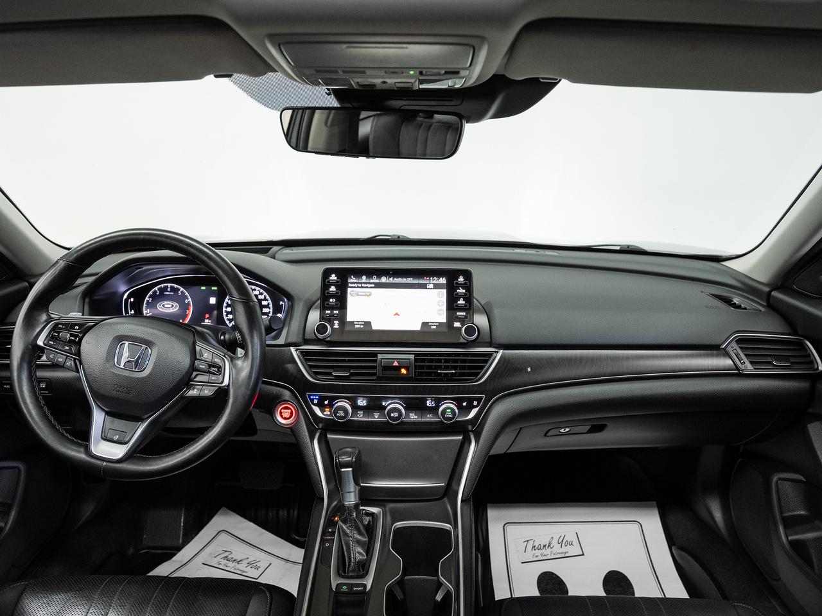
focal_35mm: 27
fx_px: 640
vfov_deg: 51.5
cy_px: 308
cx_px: 411
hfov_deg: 65.5
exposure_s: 1/40
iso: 1250
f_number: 4
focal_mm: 24
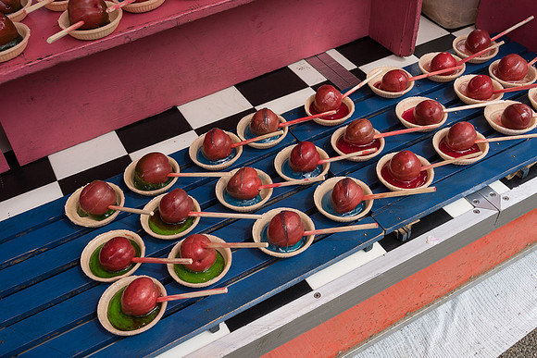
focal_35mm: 36
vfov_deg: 36.9
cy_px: 179
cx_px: 268
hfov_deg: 53.1
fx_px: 537
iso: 640
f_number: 14
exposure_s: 1/200
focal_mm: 36
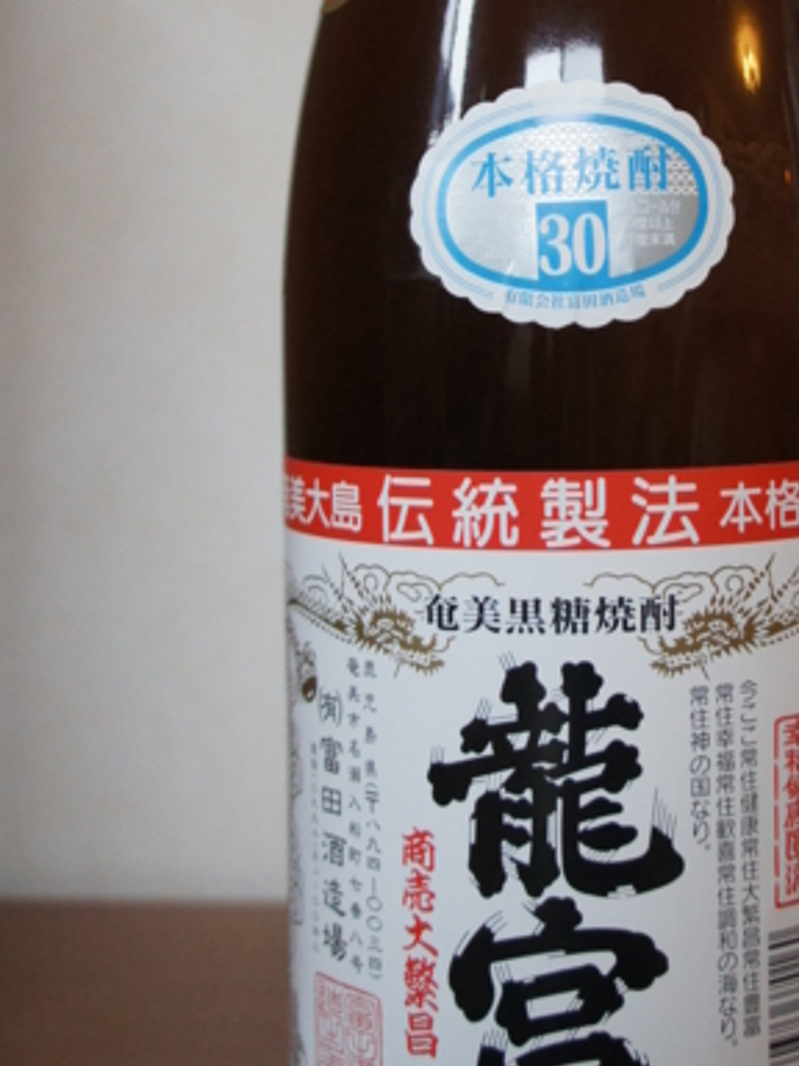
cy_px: 233
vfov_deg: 30.1
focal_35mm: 63
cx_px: 574
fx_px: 1939
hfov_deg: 23.1
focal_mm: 21
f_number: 4
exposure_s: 1/160
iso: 1250
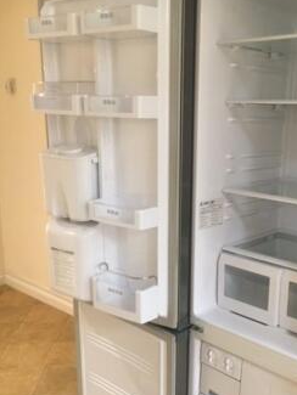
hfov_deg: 36.5
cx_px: 198
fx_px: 446
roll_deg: -0.8
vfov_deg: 47.4
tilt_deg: -17.1
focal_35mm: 39
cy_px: 250
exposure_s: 1/20
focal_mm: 4.15
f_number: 2.2
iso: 200
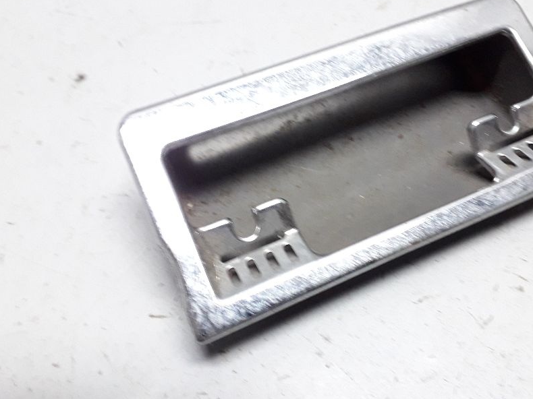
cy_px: 174
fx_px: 539
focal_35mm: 35
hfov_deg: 52.5
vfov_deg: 40.6
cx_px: 301
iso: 250
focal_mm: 3.6
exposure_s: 1/25
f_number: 1.9
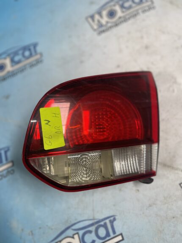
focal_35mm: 26
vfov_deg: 67.3
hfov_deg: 53.1
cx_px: 91
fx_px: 182
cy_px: 122
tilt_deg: -74.7
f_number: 1.6
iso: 100
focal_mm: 5.1
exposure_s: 1/121
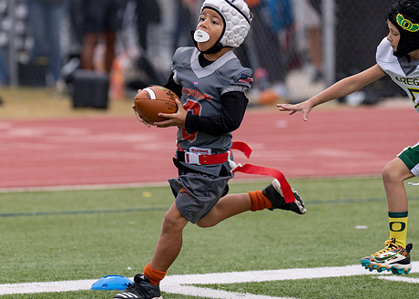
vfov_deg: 3.7
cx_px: 121
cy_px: 136
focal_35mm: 391
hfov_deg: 5.2
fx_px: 4650
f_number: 3.2
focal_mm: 200
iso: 400
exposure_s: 1/1000
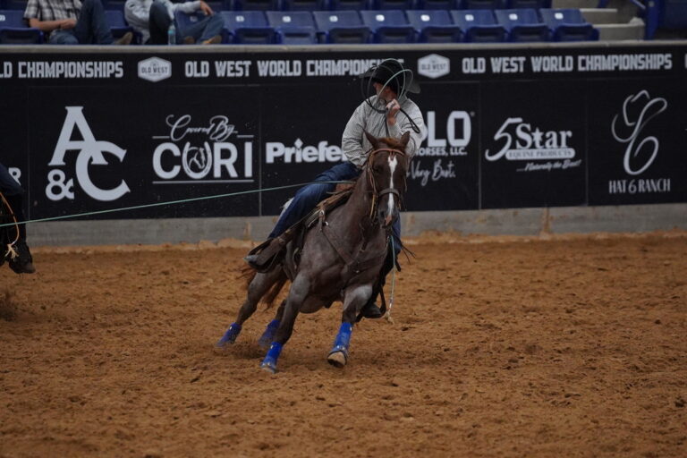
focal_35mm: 300
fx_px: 5725
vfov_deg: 4.6
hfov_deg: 6.9
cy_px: 229
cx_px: 344
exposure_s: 1/1250
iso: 8000
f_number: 2.8
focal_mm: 200
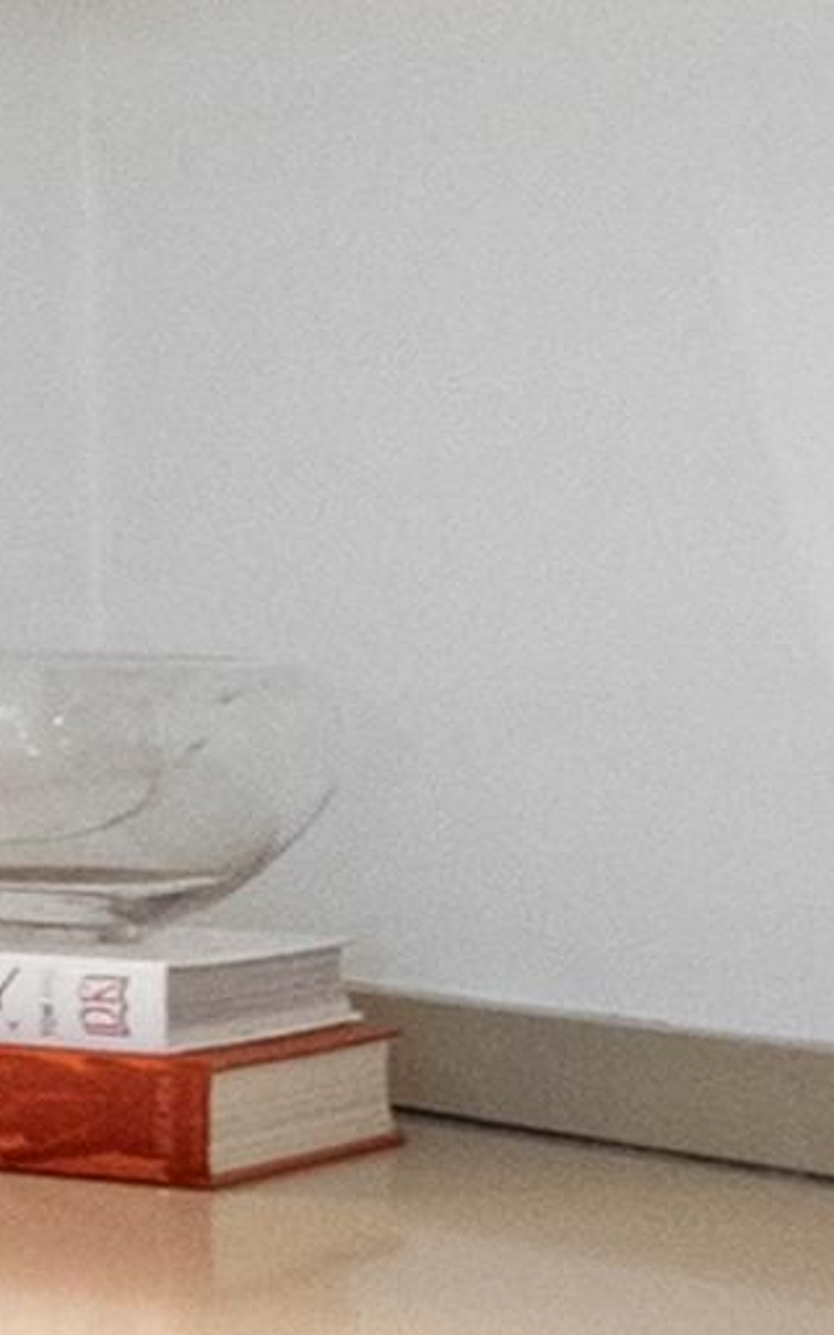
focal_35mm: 111
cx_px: -3552
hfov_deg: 6.0
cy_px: 409
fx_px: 4039
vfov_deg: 18.7
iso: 800
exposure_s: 1/60
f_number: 4.5
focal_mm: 7
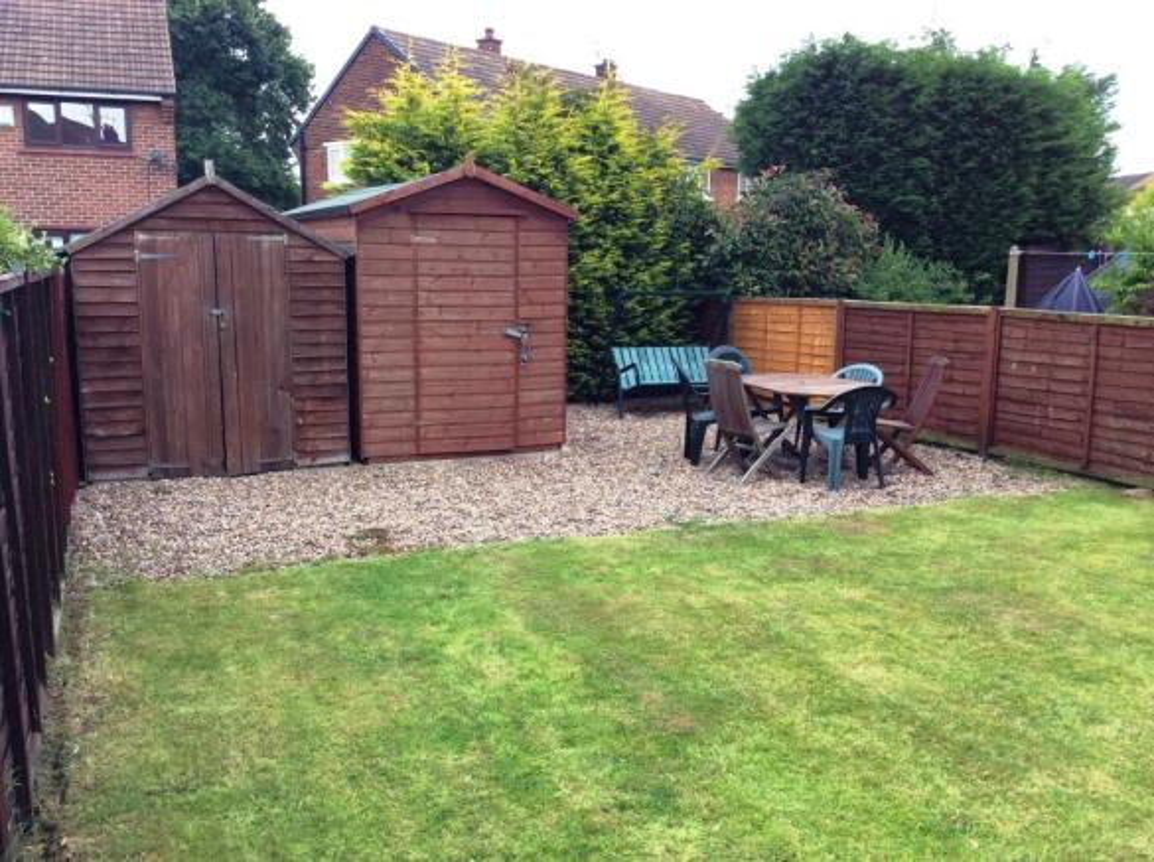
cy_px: 431
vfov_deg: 42.8
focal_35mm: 33
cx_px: 577
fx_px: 1099
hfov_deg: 55.4
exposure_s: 1/120
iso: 40
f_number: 2.4
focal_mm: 3.3
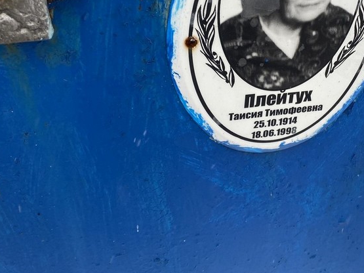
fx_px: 505
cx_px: 265
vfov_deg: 29.6
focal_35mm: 48
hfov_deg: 38.8
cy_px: 56
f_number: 1.8
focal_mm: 4.25
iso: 32
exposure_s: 1/214
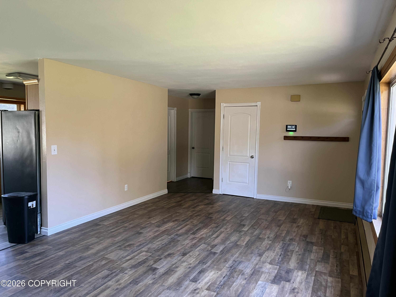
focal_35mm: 26
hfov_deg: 67.3
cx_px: 198
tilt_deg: -2.9
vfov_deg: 53.1
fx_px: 297
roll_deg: -0.9
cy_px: 148
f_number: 1.6
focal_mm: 5.1
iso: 125
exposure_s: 1/97
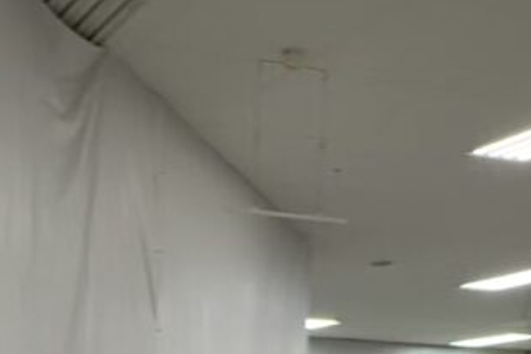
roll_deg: -2.7
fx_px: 884
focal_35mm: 60
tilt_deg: -5.3
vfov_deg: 19.4
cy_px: 546
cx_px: -73
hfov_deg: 29.6
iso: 64
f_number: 2.2
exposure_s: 1/107
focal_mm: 2.22
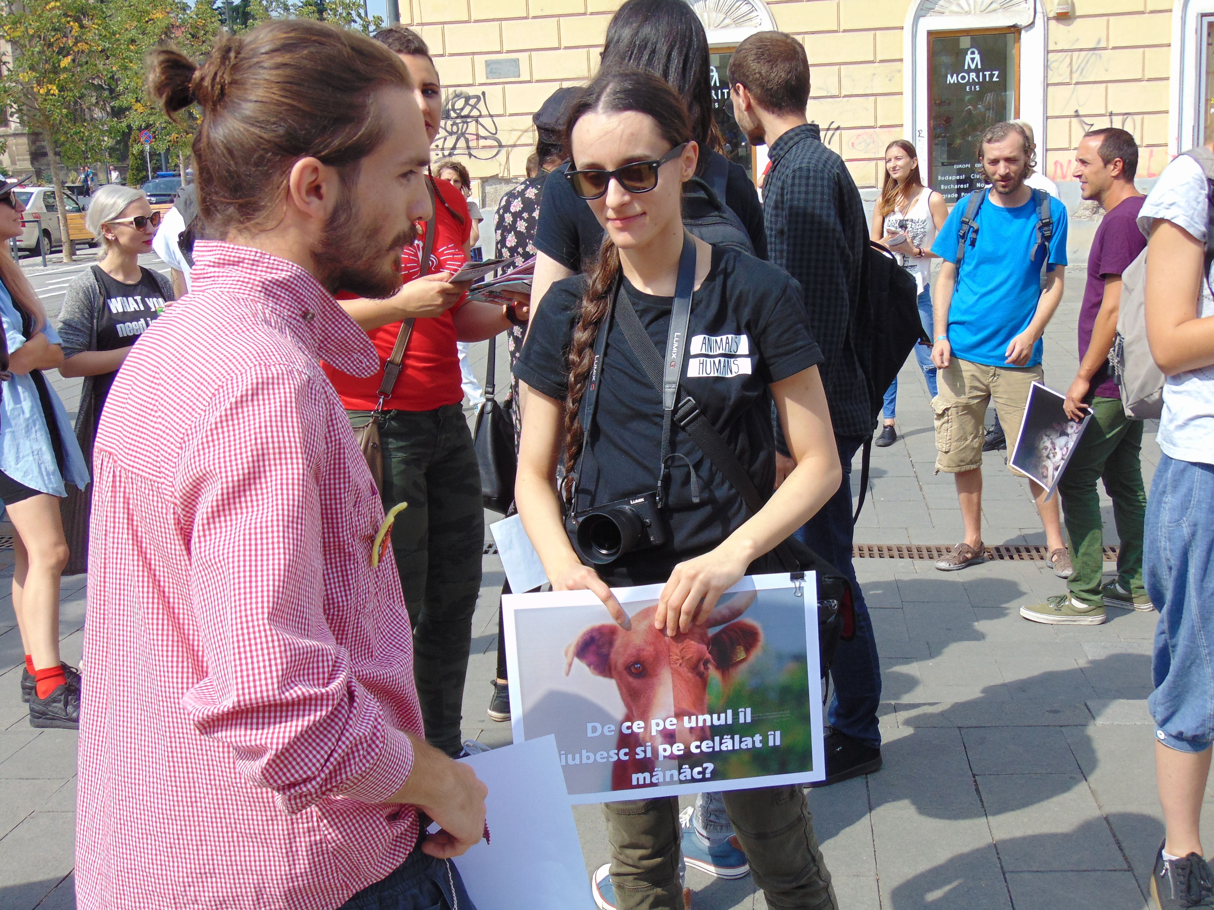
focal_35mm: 42
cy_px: 455
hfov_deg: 44.8
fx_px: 1473
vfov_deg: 34.3
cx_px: 607
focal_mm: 7.6
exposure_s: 1/800
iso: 80
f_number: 3.3
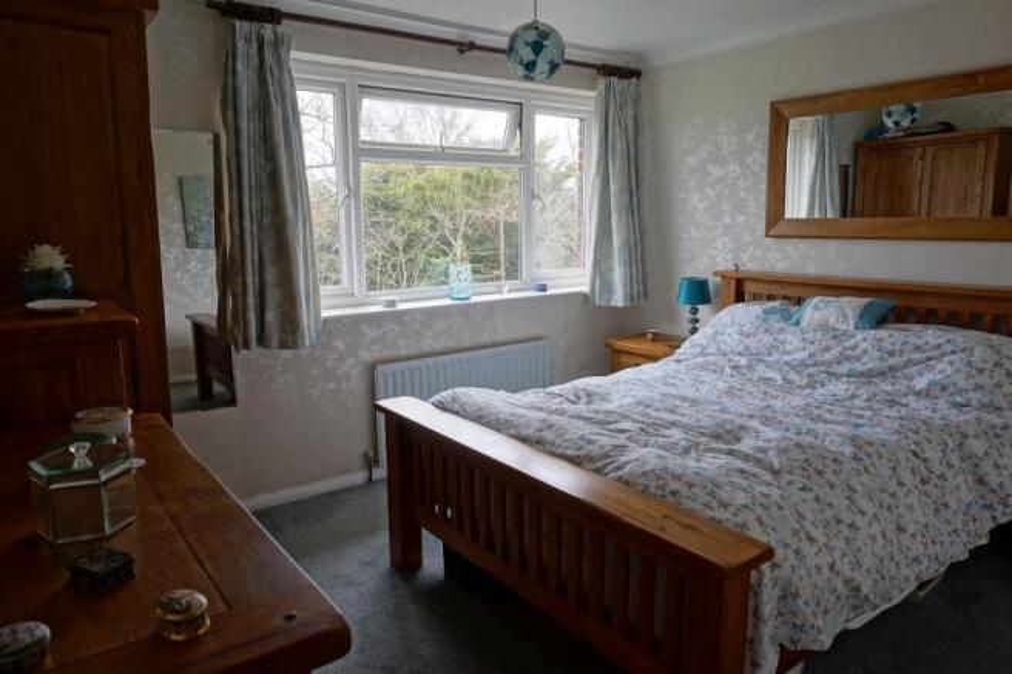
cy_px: 337
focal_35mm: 24
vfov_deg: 53.1
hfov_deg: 73.8
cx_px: 506
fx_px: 674
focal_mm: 16
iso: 100
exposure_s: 1/8
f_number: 9
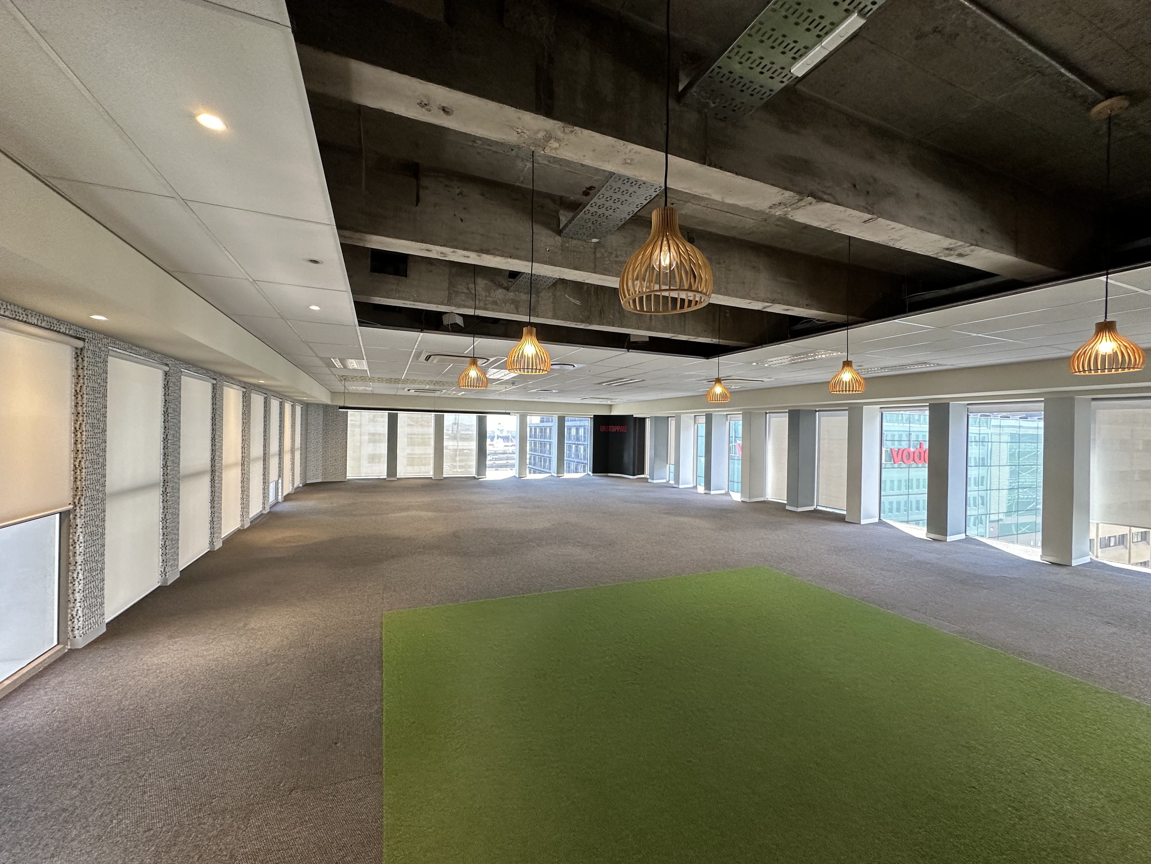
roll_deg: -1.0
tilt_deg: +0.2
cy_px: 432
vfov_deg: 85.7
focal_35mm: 14
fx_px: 466
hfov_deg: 102.1
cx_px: 576
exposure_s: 1/100
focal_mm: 2.22
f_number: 2.2
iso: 200
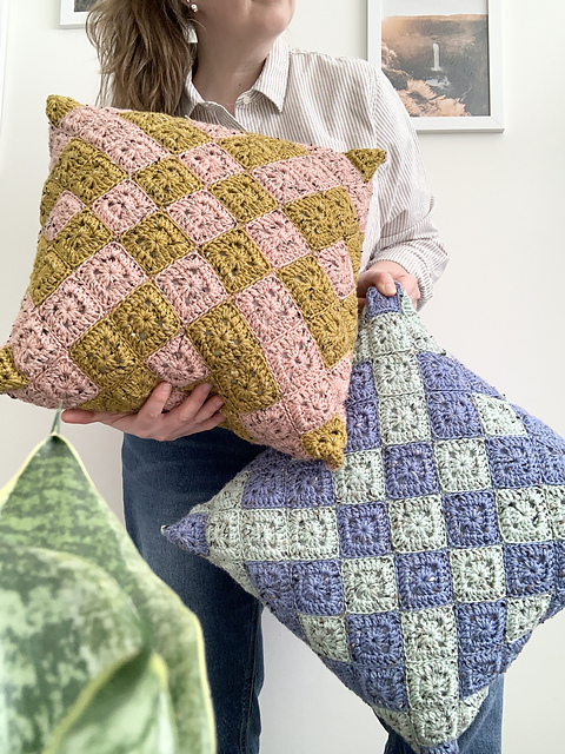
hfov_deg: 44.2
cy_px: 377
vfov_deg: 56.8
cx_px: 282
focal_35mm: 32
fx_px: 696
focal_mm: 2.87
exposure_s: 1/68
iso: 64
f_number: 2.2
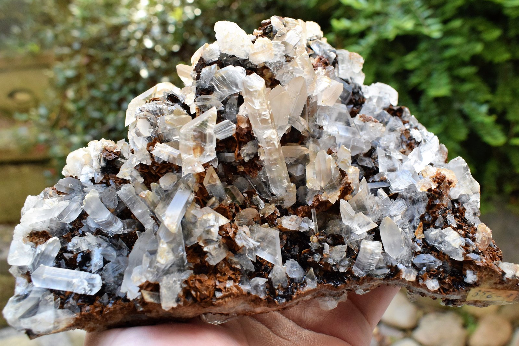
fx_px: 433
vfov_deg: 43.6
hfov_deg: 61.9
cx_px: 260
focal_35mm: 30
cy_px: 173
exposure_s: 1/200
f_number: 8
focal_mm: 20
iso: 1600
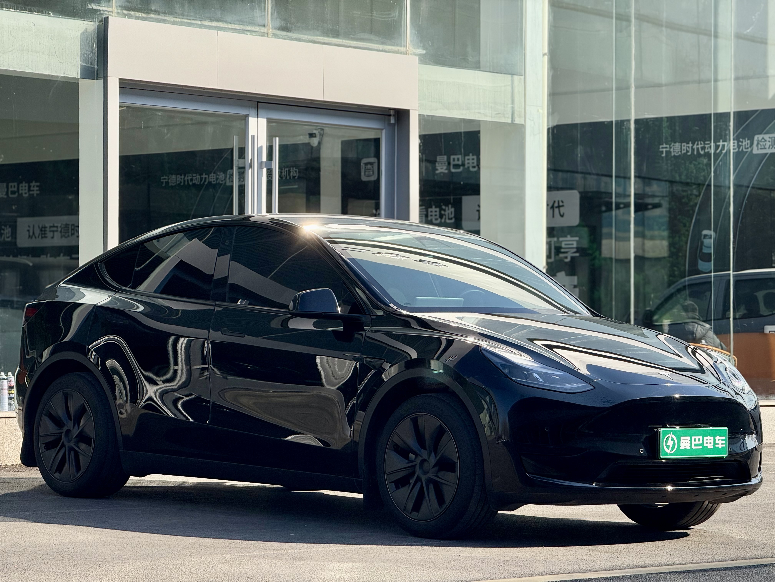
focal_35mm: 120
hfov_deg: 16.4
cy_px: 291
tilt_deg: +0.8
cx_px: 388
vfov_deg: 12.3
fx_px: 2687
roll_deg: -0.3
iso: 50
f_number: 2.8
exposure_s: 1/1342
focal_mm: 15.66
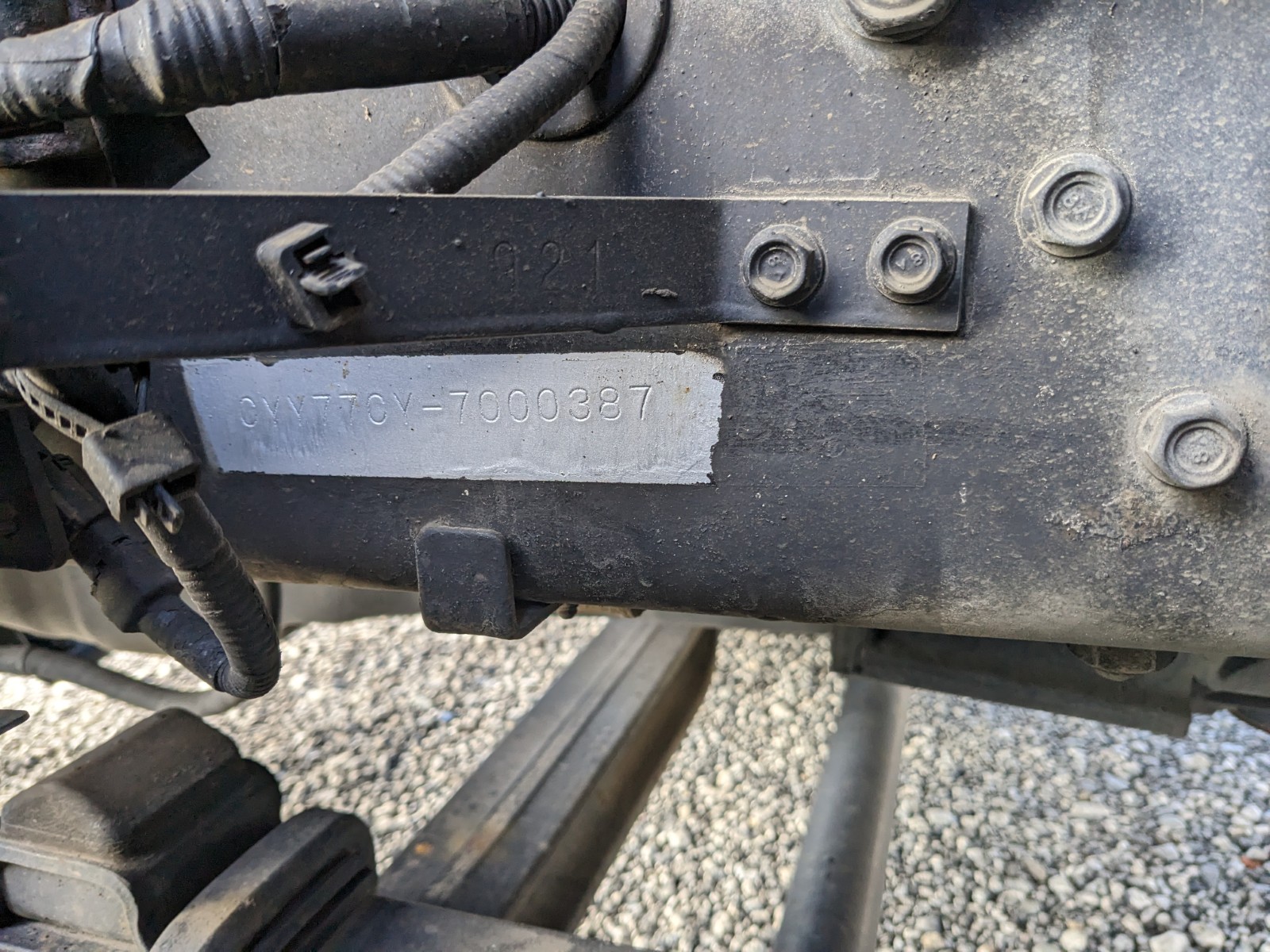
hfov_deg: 65.3
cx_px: 635
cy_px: 476
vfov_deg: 51.4
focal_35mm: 27
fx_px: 991
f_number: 1.73
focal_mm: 4.38
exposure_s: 1/99.9
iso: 102
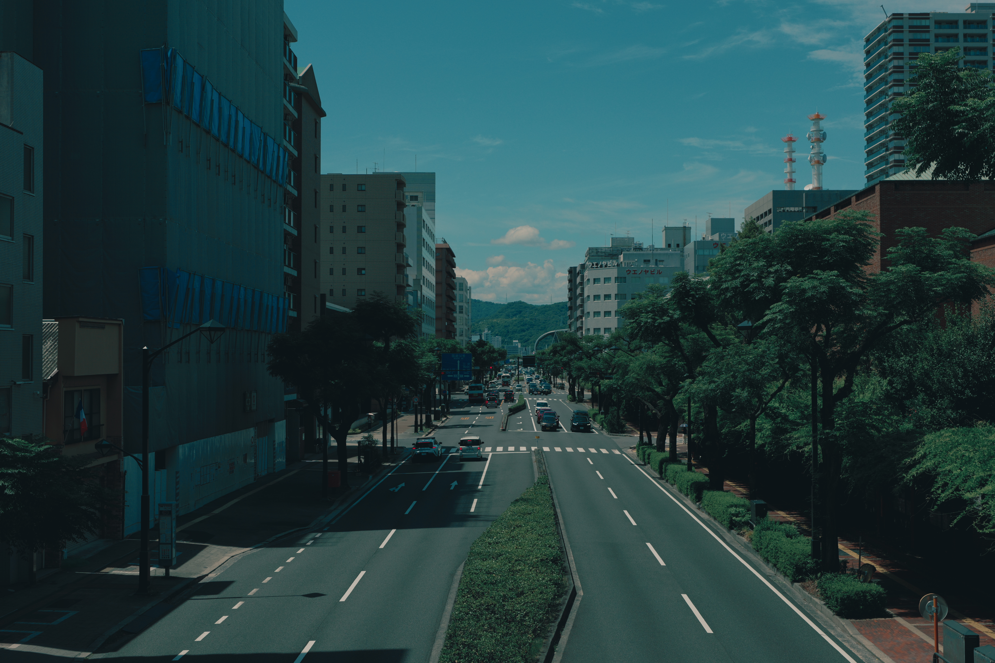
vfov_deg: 30.5
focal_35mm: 44
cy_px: 332
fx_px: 1216
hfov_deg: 44.5
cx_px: 498
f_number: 8
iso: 640
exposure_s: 1/1600
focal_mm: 44
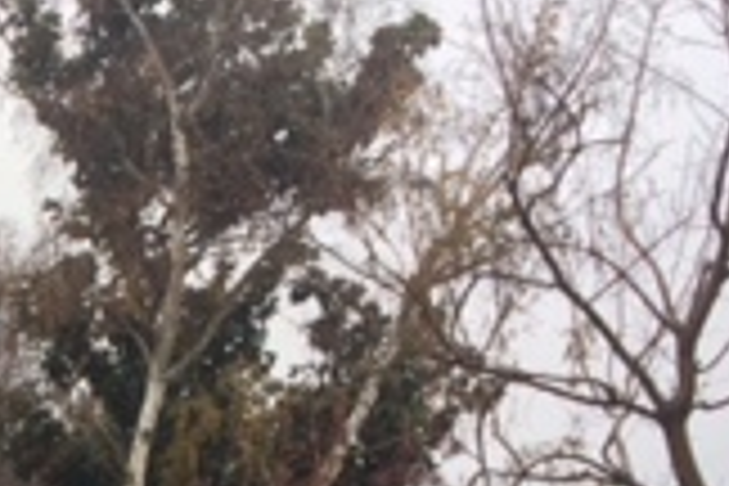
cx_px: -486
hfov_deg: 15.4
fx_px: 2410
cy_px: 747
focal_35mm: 119
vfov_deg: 11.0
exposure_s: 1/120
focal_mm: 4.15
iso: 40
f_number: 2.2
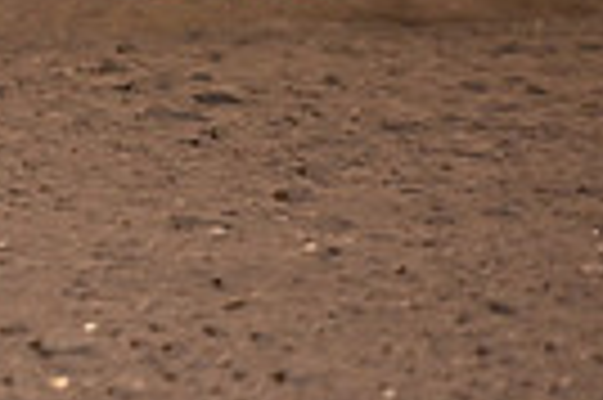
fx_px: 12714
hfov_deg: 2.7
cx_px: -562
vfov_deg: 1.8
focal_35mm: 760
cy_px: -452
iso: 1000
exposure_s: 1/250
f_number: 3.2
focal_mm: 175
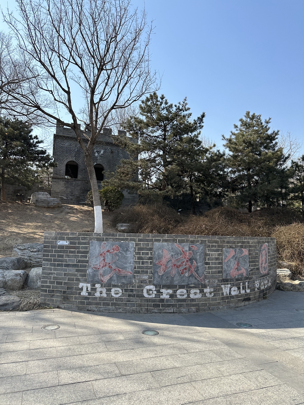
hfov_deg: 56.8
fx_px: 281
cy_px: 202
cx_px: 152
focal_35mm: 24
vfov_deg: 71.6
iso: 80
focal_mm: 6.86
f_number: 1.78
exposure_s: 1/2809
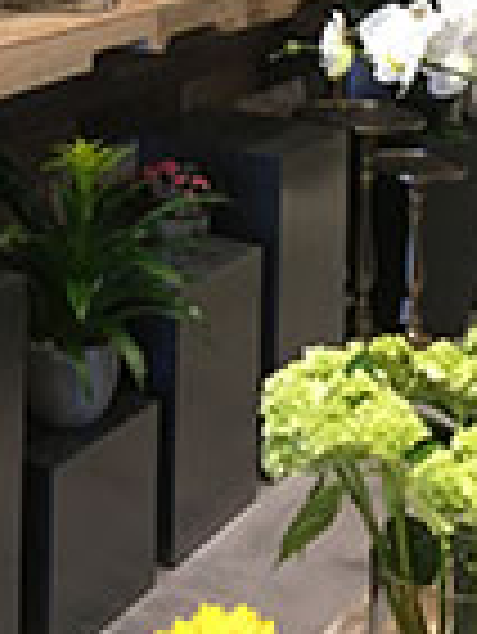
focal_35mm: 82
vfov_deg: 21.4
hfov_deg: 17.7
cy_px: -207
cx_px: 22
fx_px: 1504
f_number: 2.2
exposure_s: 1/30
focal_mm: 4.15
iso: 80
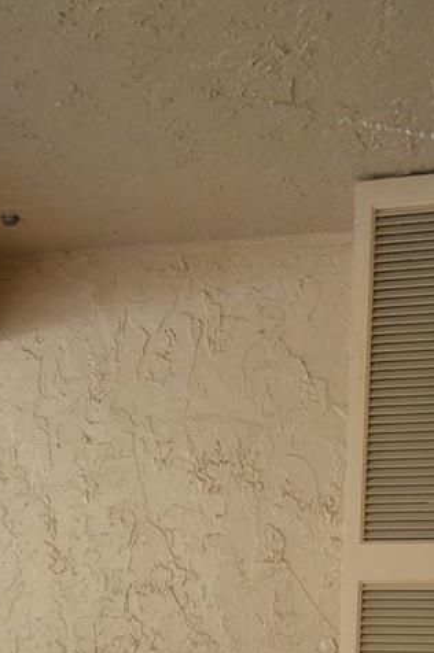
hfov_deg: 19.9
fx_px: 1233
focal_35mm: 68
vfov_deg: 26.2
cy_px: 800
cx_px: 152
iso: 640
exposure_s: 1/60
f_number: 3.5
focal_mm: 18
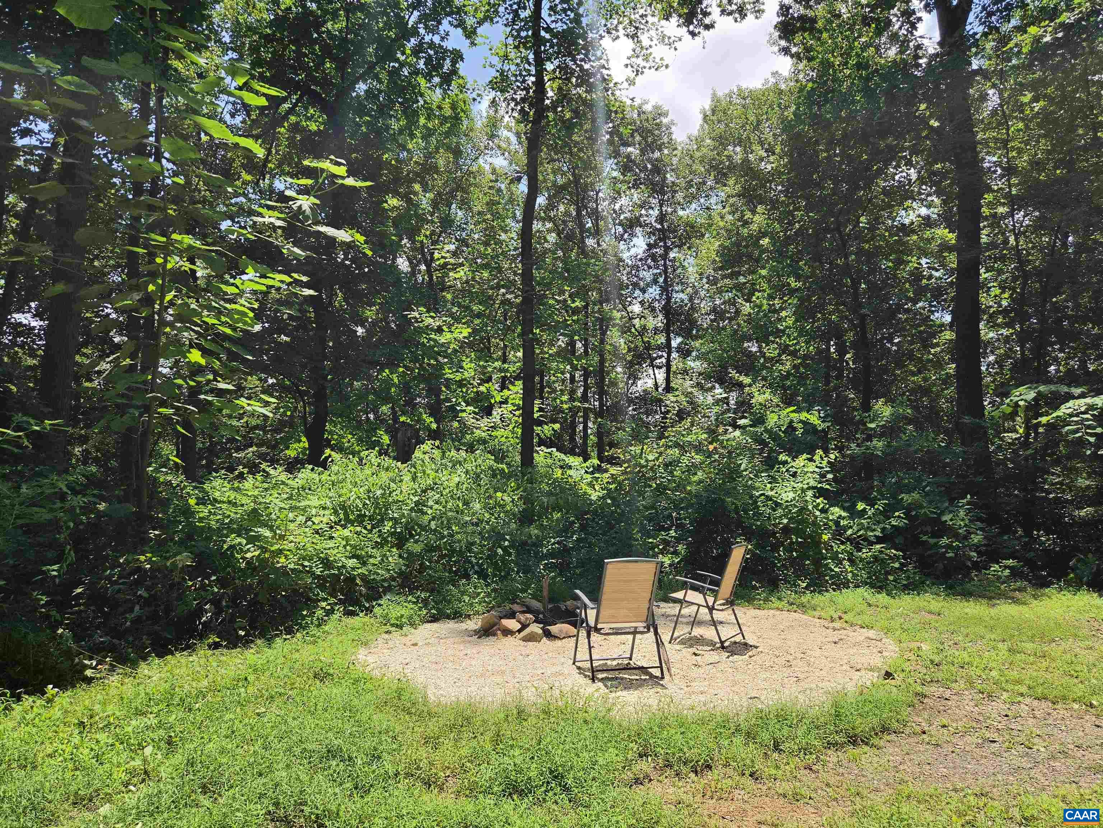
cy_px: 414
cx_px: 552
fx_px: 733
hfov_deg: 73.9
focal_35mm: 23
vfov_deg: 58.9
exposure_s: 1/4558
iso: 80
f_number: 1.8
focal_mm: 5.4
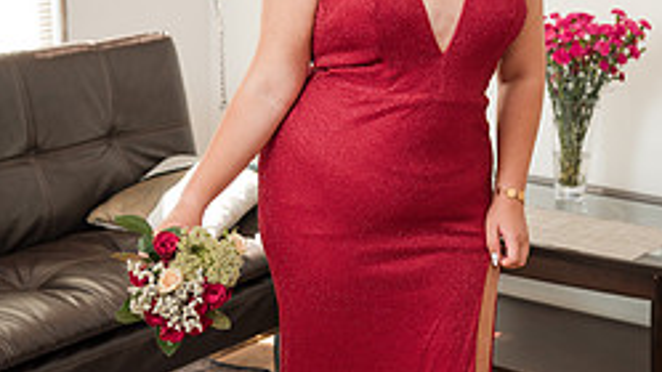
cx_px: 391
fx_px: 1562
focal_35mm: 89
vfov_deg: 13.6
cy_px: 186
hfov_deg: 23.9
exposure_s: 1/250
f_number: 3.2
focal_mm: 47
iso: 1000
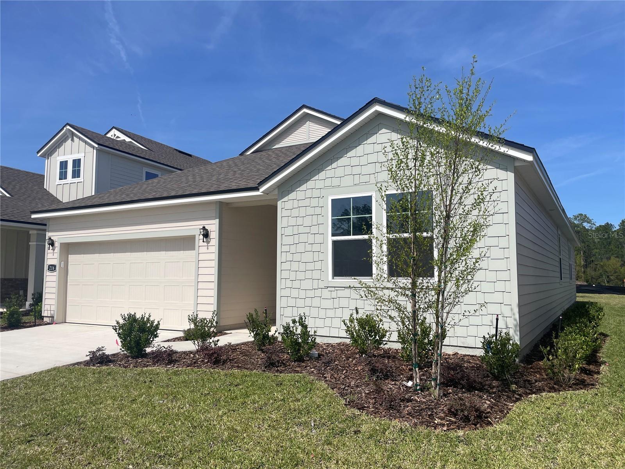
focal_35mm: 26
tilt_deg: +3.6
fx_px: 469
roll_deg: +0.0
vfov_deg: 53.1
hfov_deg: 67.3
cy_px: 234
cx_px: 312
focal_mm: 4.2
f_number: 1.6
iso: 32
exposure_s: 1/5814
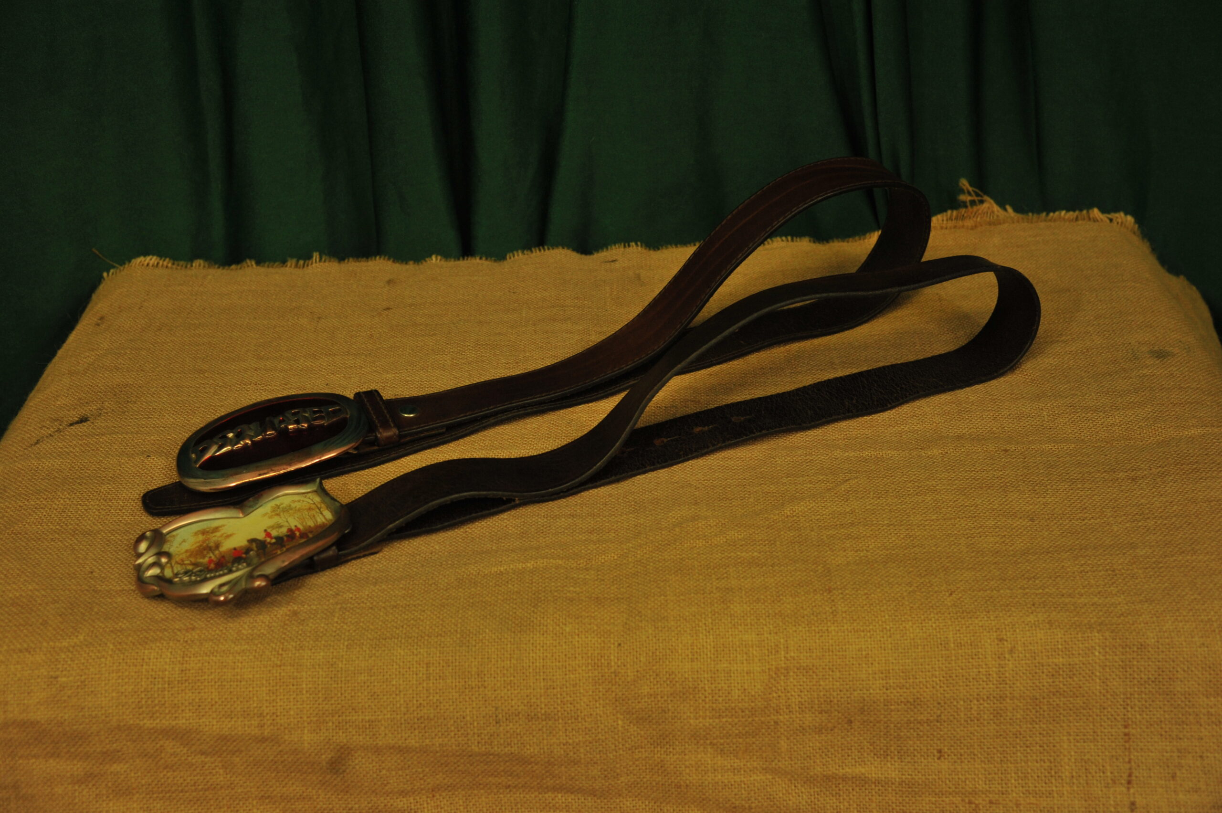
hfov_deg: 41.1
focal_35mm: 48
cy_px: 406
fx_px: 1628
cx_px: 611
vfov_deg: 28.0
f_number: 5
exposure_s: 1/200
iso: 1250
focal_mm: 48
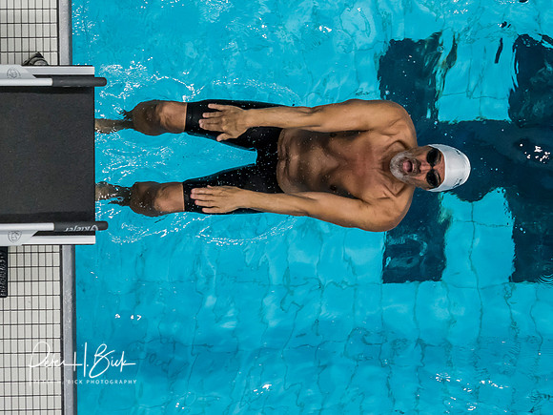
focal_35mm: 418
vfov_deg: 3.6
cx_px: 264
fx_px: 6680
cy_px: 158
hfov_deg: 4.7
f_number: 2.8
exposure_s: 1/1000
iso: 2500
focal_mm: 150
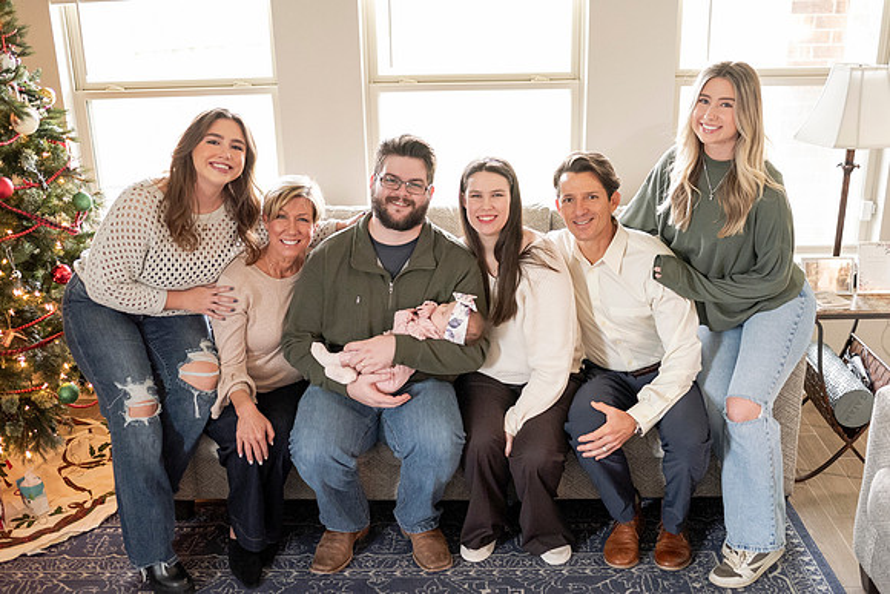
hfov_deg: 50.3
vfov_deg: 34.7
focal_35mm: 38
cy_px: 326
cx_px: 445
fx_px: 949
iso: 3200
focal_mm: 35
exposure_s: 1/125
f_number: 2.5
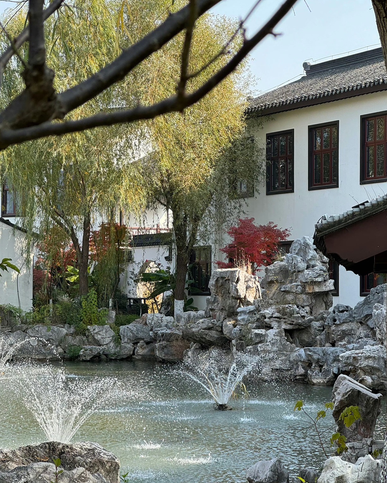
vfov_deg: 19.4
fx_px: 1417
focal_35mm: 99
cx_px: 180
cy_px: 269
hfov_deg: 15.6
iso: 25
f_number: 2.8
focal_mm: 9
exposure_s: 1/201
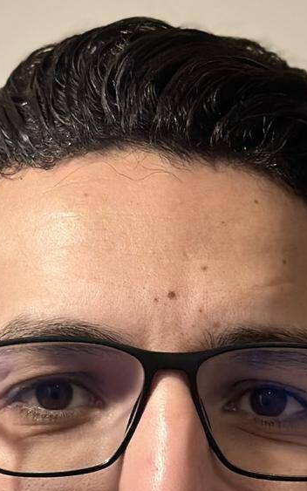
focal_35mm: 185
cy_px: 822
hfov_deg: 7.1
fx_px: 2476
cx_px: 200
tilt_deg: -0.5
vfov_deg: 10.8
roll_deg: -1.7
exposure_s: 1/50
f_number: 1.78
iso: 160
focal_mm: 6.86
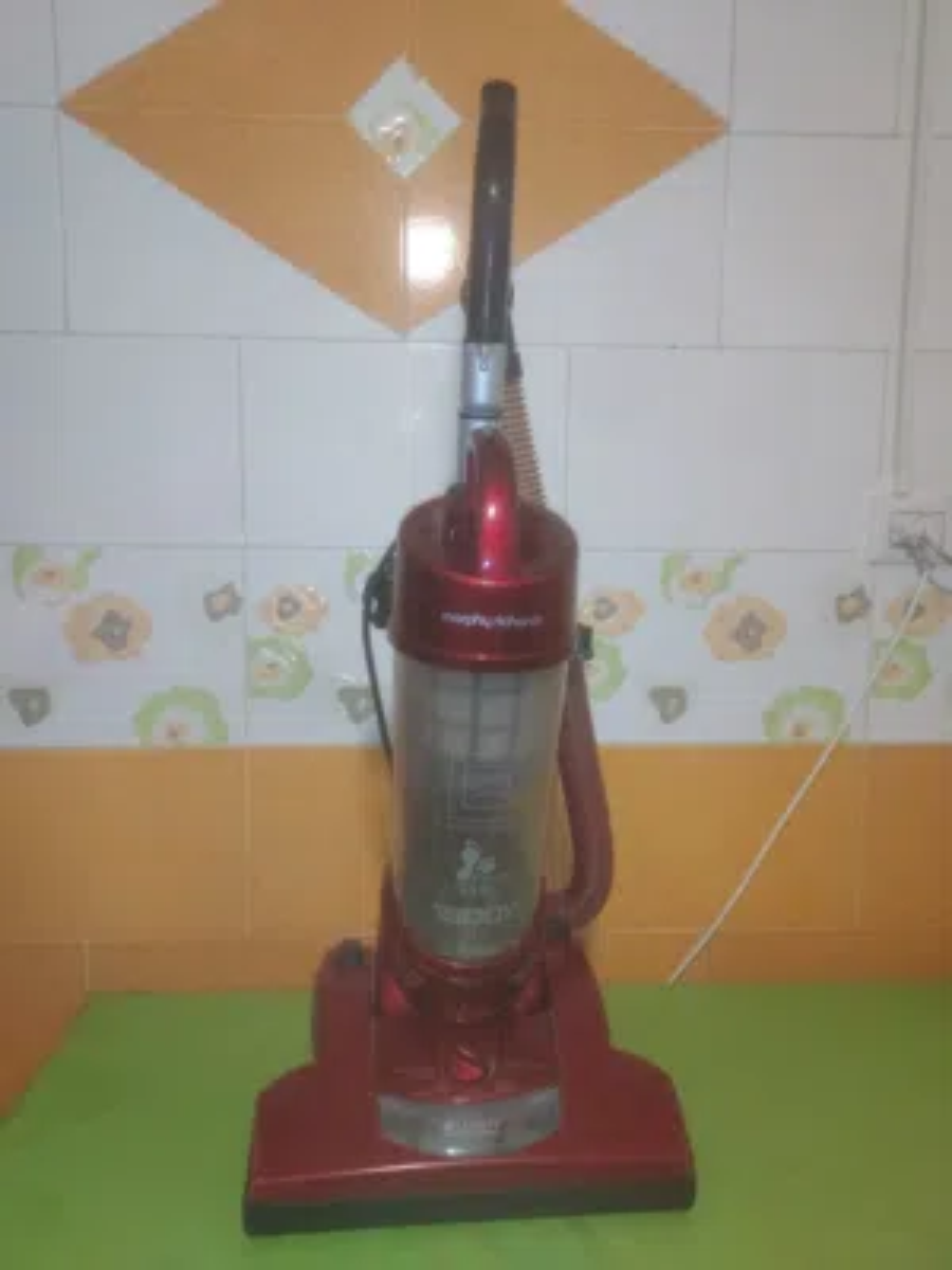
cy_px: 635
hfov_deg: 56.8
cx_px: 476
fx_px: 880
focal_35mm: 24
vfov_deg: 71.6
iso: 160
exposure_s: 1/50
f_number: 1.8
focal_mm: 4.6
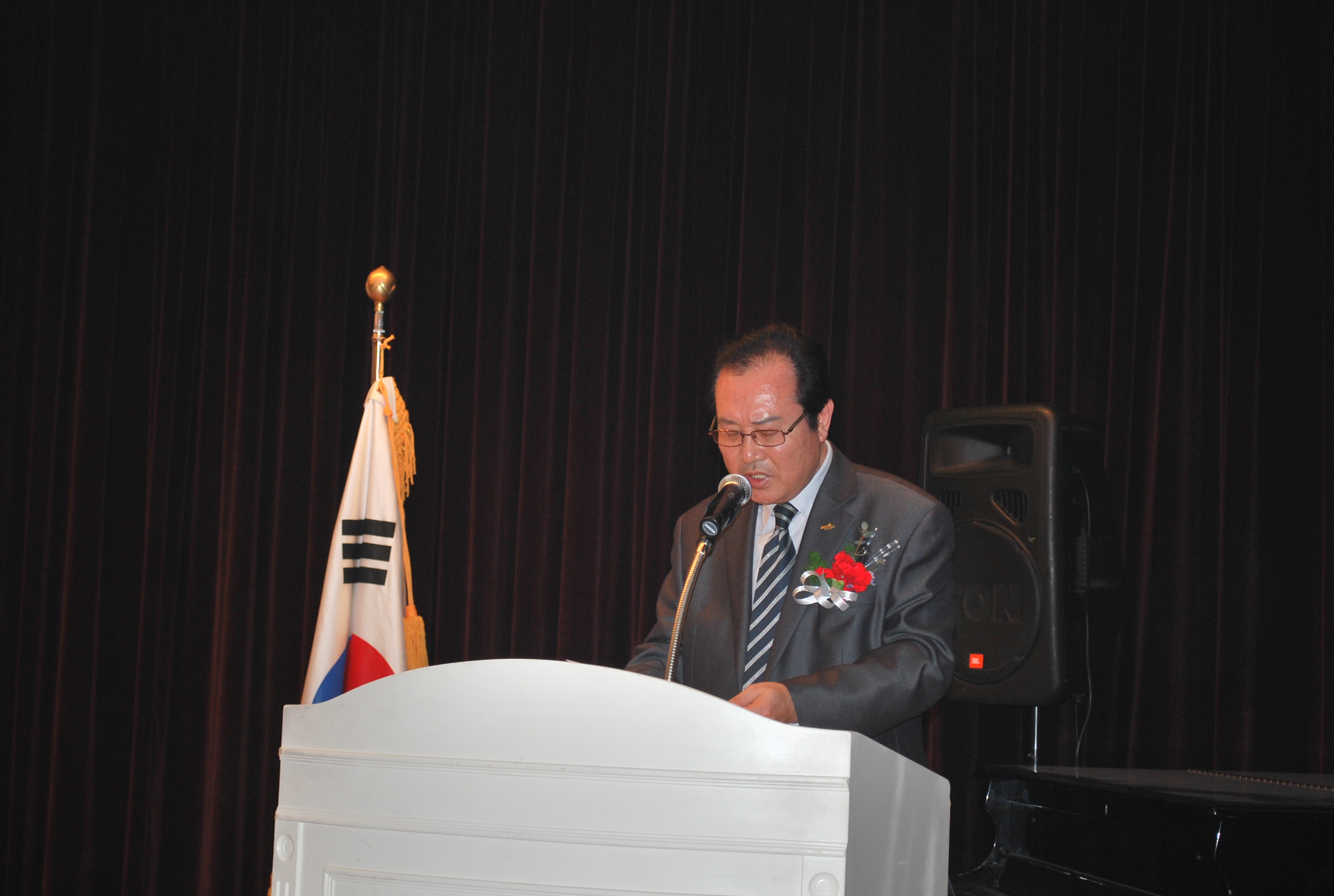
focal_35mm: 68
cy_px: 448
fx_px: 2506
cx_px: 667
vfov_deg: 20.3
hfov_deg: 29.8
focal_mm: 45
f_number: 5.3
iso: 200
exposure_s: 1/60
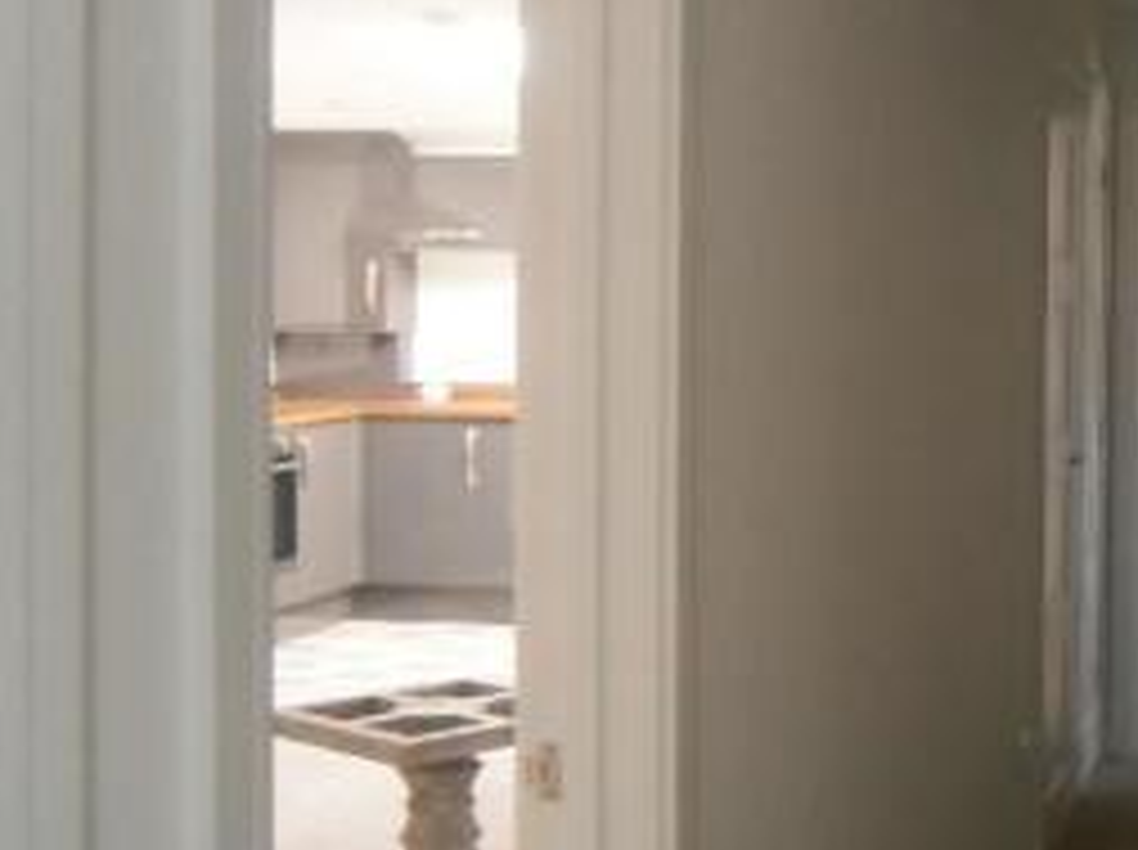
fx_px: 1970
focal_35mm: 60
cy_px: 326
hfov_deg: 29.9
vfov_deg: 24.3
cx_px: 1158
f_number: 2.8
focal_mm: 4.7
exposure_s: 1/30
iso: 200
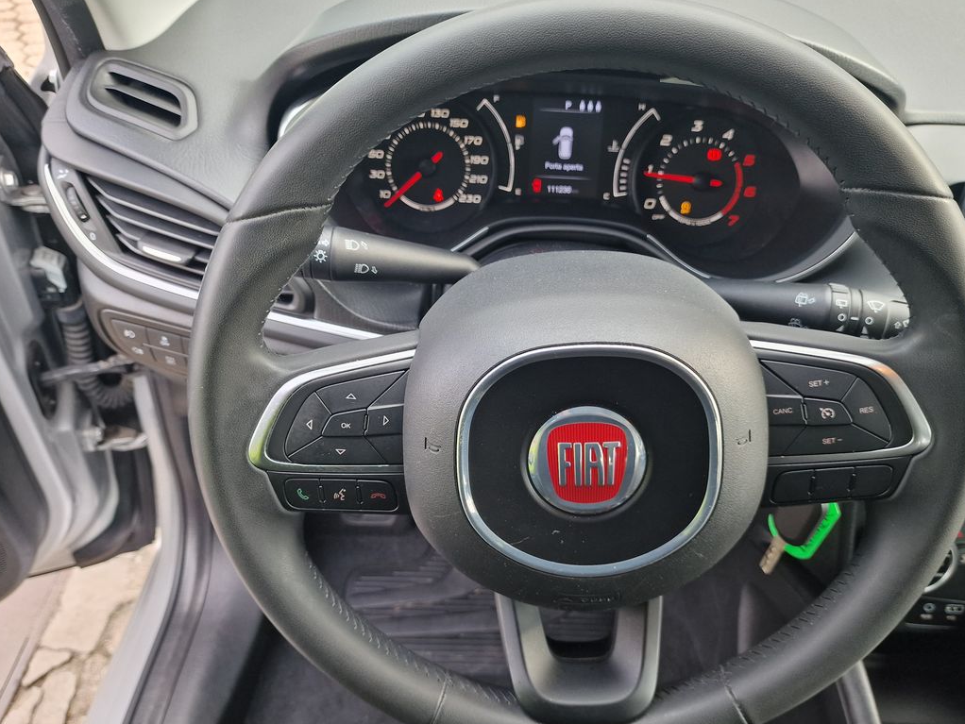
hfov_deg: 65.3
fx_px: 753
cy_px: 371
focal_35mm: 27
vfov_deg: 51.4
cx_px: 498
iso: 64
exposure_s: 1/100
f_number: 1.8
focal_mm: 6.4
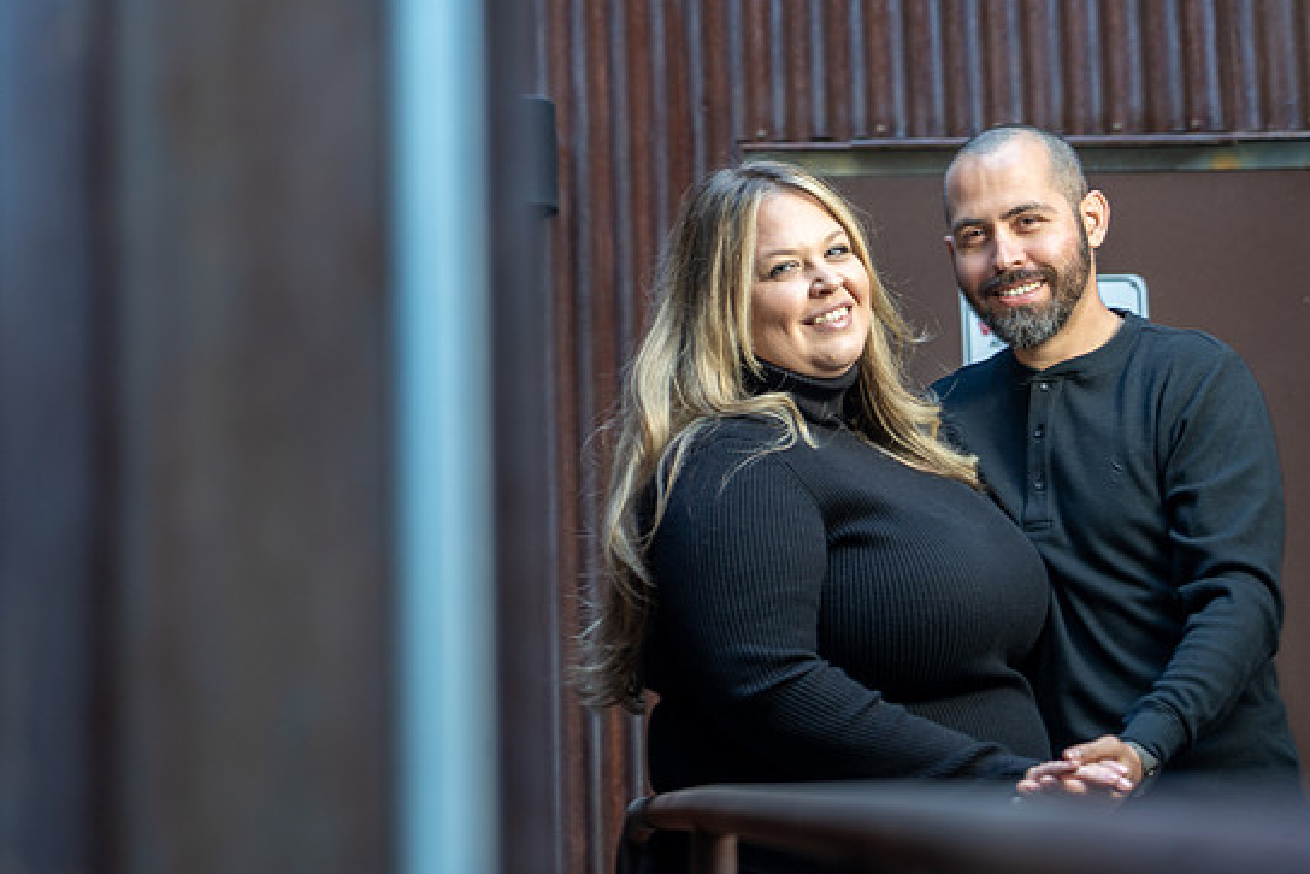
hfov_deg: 18.4
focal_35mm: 111
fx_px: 4040
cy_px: 415
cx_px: 645
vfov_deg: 12.3
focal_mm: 101
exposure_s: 1/80
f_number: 4
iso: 200
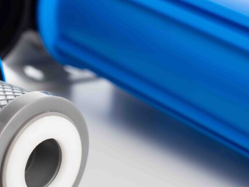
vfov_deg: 12.8
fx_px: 834
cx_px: -39
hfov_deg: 16.4
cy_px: 80
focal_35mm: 116
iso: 200
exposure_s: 1/200
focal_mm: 50
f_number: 5.6
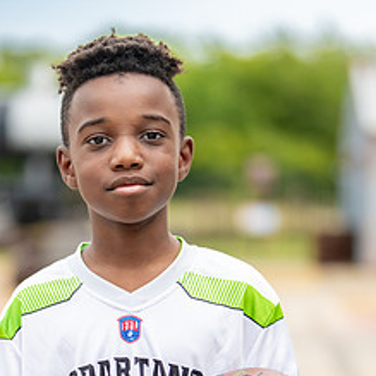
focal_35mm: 133
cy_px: 327
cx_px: 150
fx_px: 1634
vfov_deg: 13.0
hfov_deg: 13.1
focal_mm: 50
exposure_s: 1/800
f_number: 1.2
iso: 500
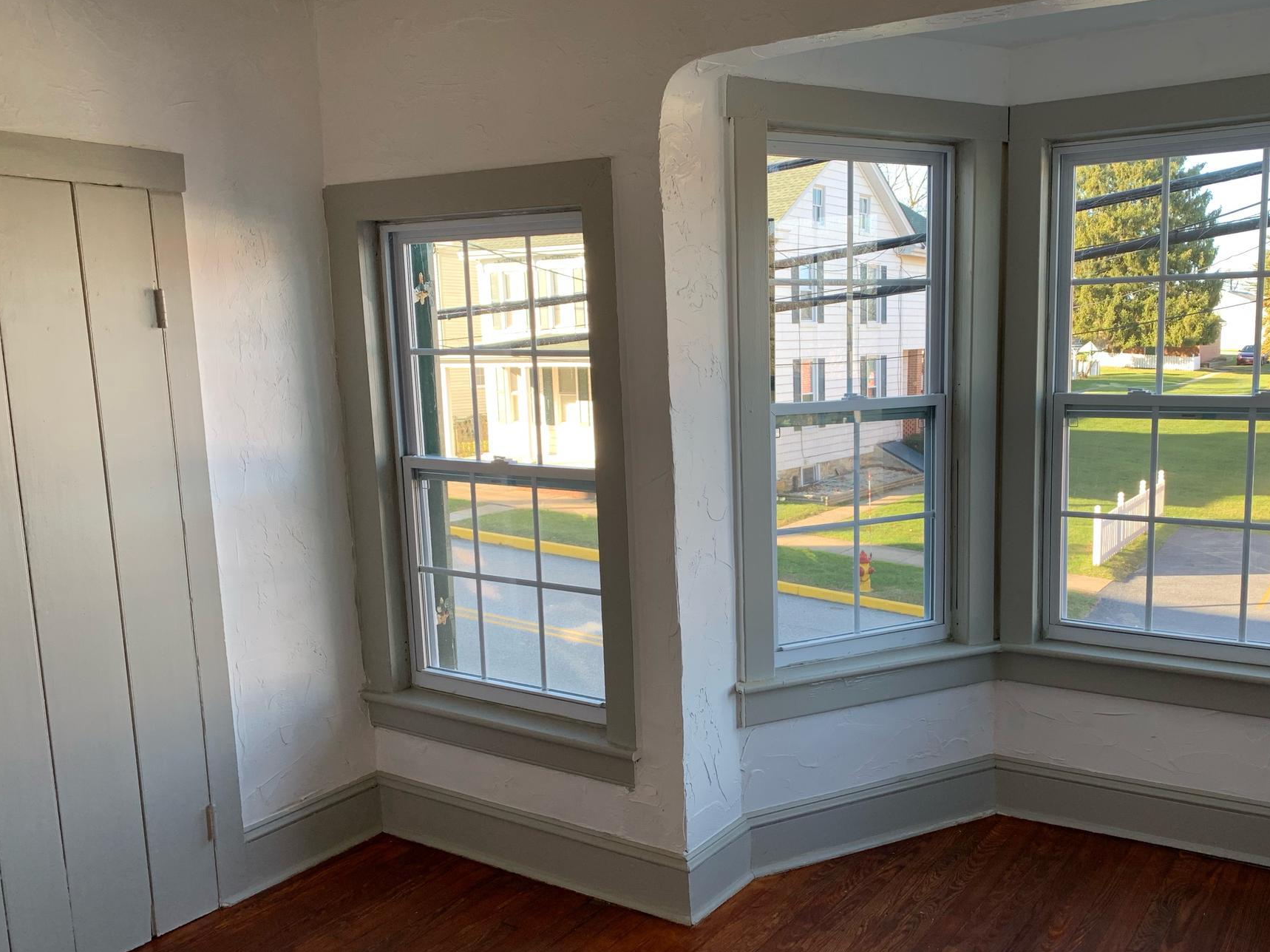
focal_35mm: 31
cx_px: 753
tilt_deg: -9.9
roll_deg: +1.8
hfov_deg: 58.0
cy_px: 517
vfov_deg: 45.4
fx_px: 1137
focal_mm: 4.25
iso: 50
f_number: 1.8
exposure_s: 1/121
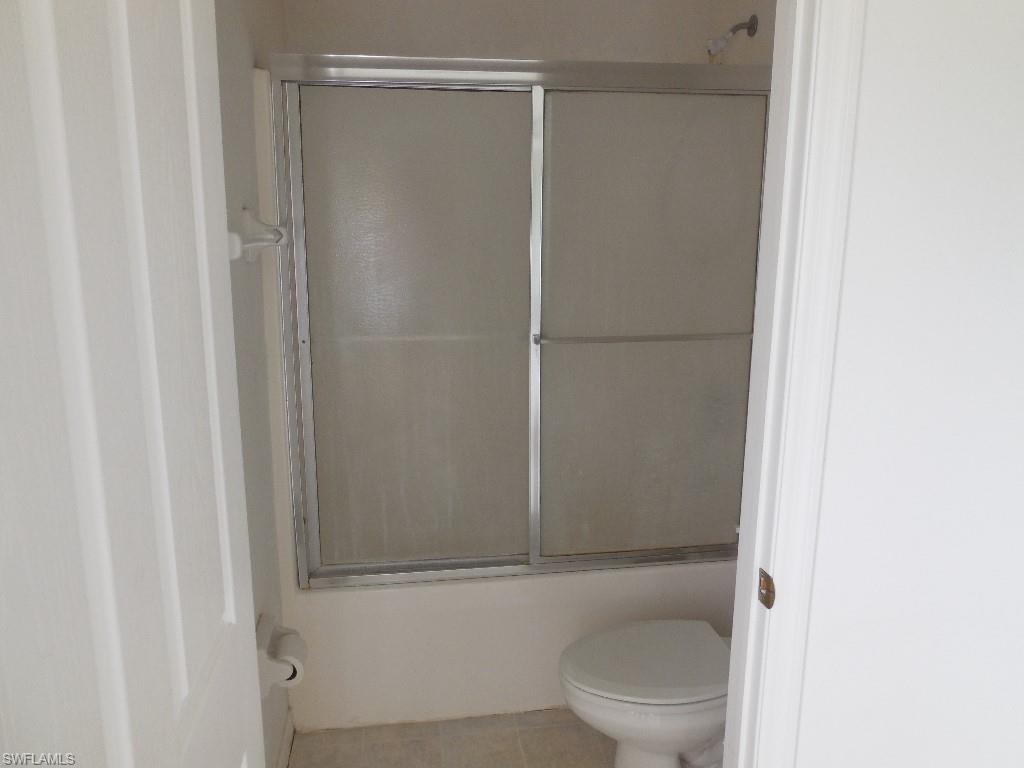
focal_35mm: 25
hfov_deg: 69.4
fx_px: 740
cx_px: 512
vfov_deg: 54.9
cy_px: 384
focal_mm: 4.5
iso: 220
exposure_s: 1/30
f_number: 3.1
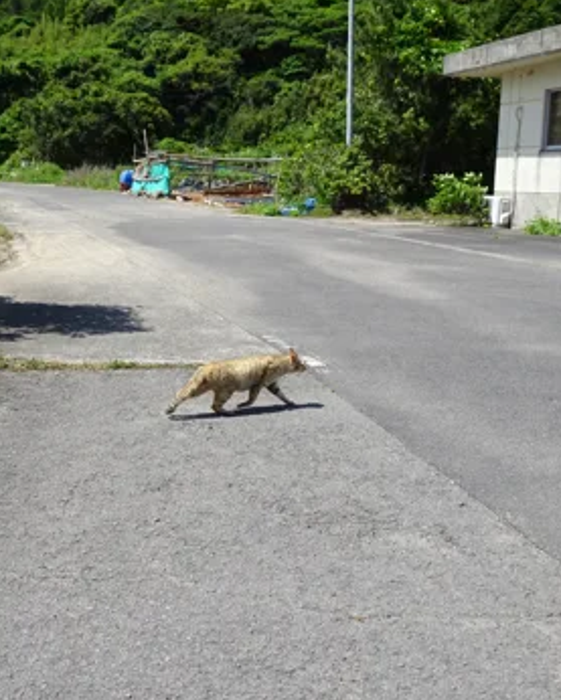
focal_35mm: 46
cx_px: 160
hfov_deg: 32.3
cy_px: 340
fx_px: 954
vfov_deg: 40.3
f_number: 4
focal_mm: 5.79
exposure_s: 1/500
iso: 80
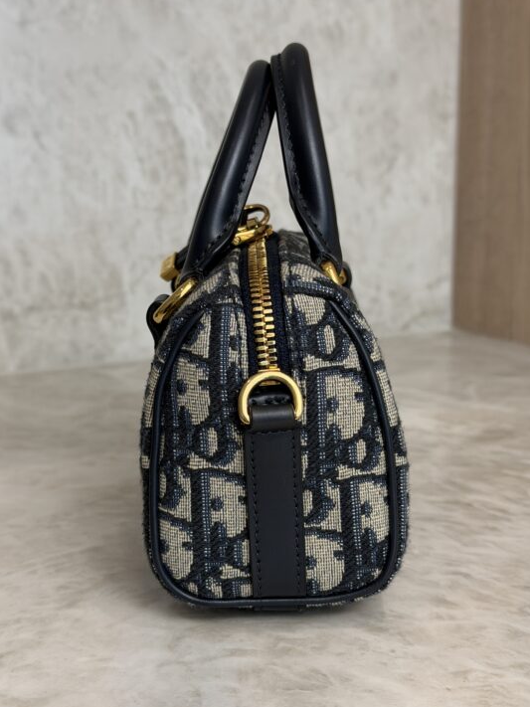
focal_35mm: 54
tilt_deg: -12.8
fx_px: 1103
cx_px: 250
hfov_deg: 27.0
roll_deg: +0.3
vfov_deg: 35.5
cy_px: 388
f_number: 1.78
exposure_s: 1/120
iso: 64
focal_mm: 6.76
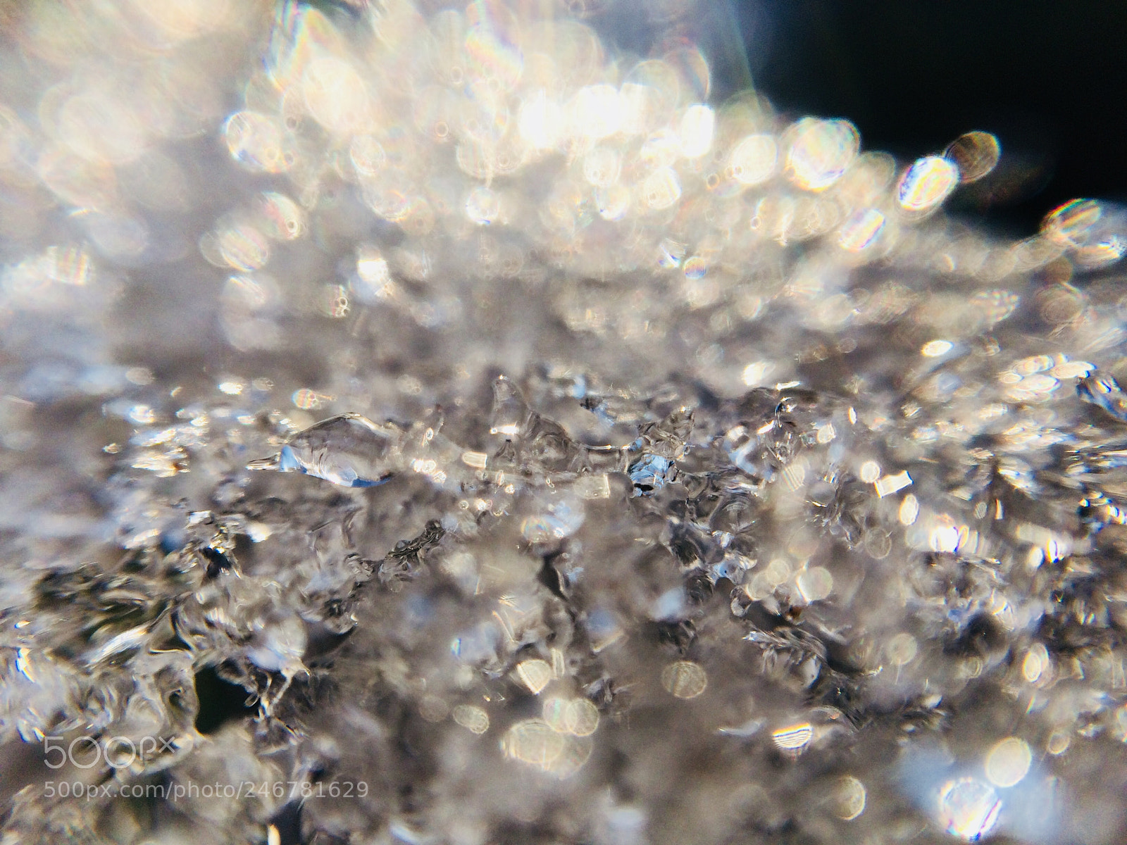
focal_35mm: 29
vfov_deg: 48.2
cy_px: 422
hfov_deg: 61.7
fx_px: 944
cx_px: 564
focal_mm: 4.15
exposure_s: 1/1580
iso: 32
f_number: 2.2
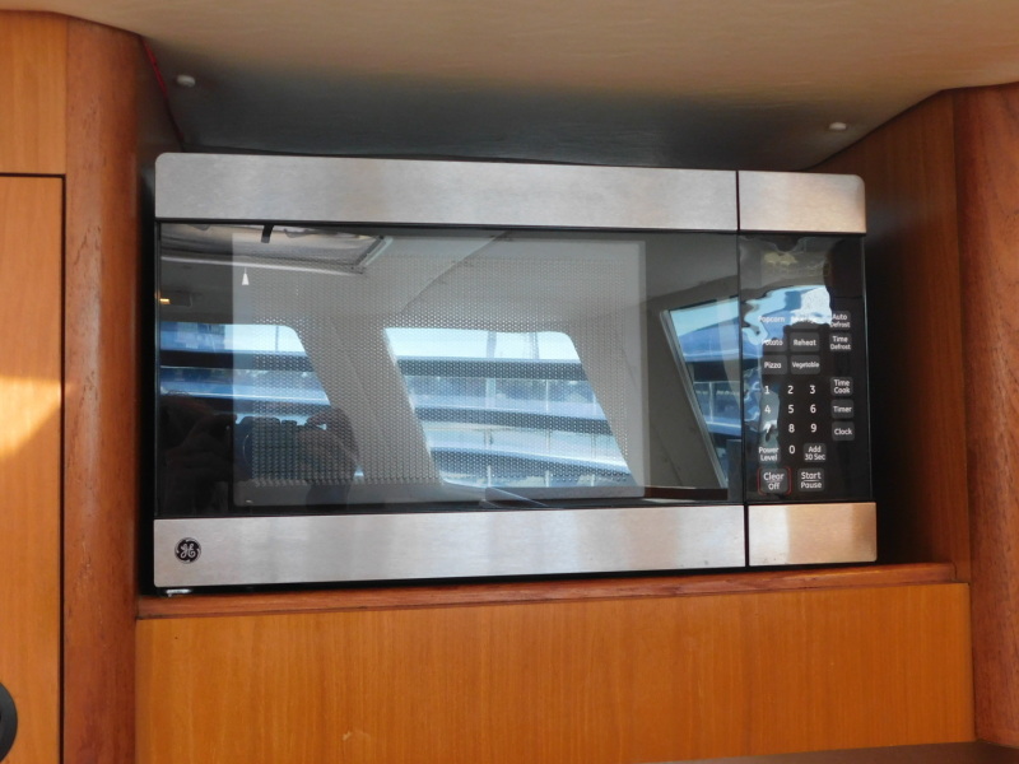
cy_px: 382
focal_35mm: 40
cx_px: 510
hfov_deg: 46.8
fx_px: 1177
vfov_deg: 36.0
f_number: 3.6
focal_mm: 7.1
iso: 280
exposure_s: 1/30
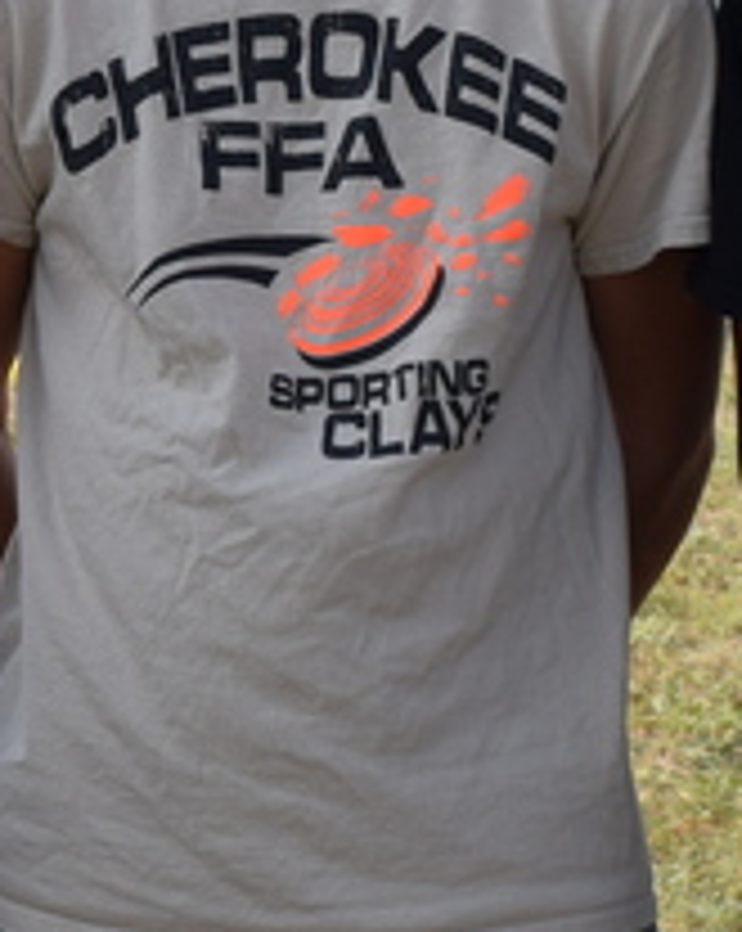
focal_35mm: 188
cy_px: -92
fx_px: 5181
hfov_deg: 8.1
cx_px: -225
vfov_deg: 10.2
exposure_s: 1/400
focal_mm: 27
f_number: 10
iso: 200
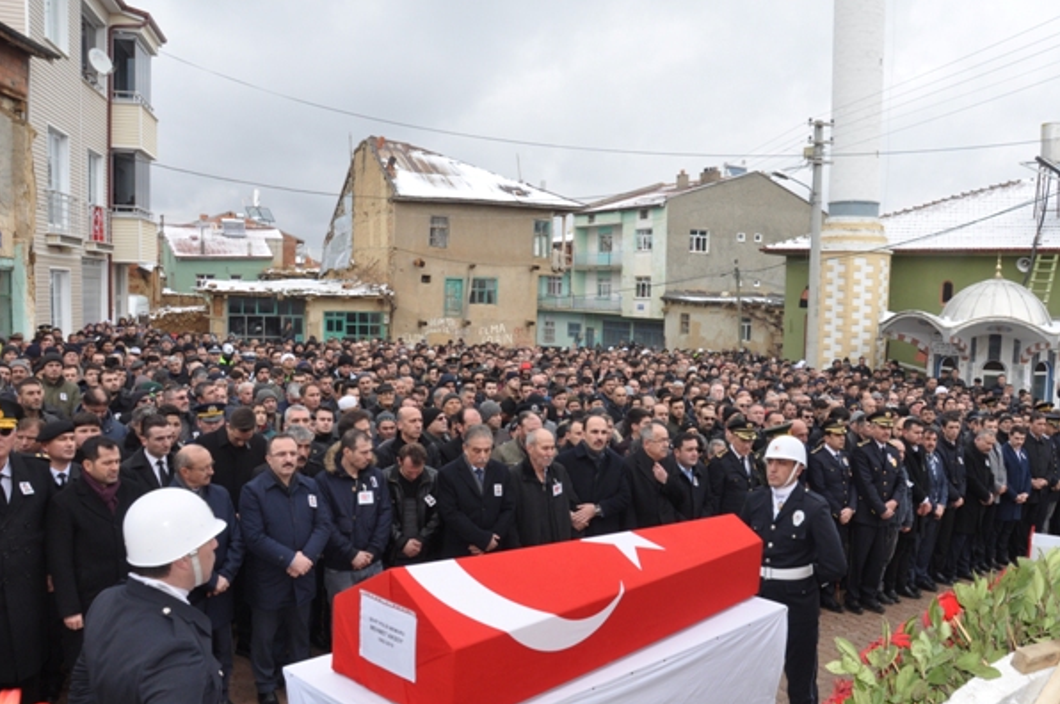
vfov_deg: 44.8
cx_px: 558
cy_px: 376
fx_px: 853
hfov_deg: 63.7
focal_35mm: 29
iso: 640
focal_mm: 18
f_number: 13
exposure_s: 1/200
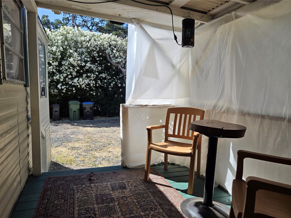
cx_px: 140
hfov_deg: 71.6
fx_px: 202
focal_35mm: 24
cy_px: 113
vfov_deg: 56.8
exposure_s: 1/3238
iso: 80
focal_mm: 5.4
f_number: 1.8
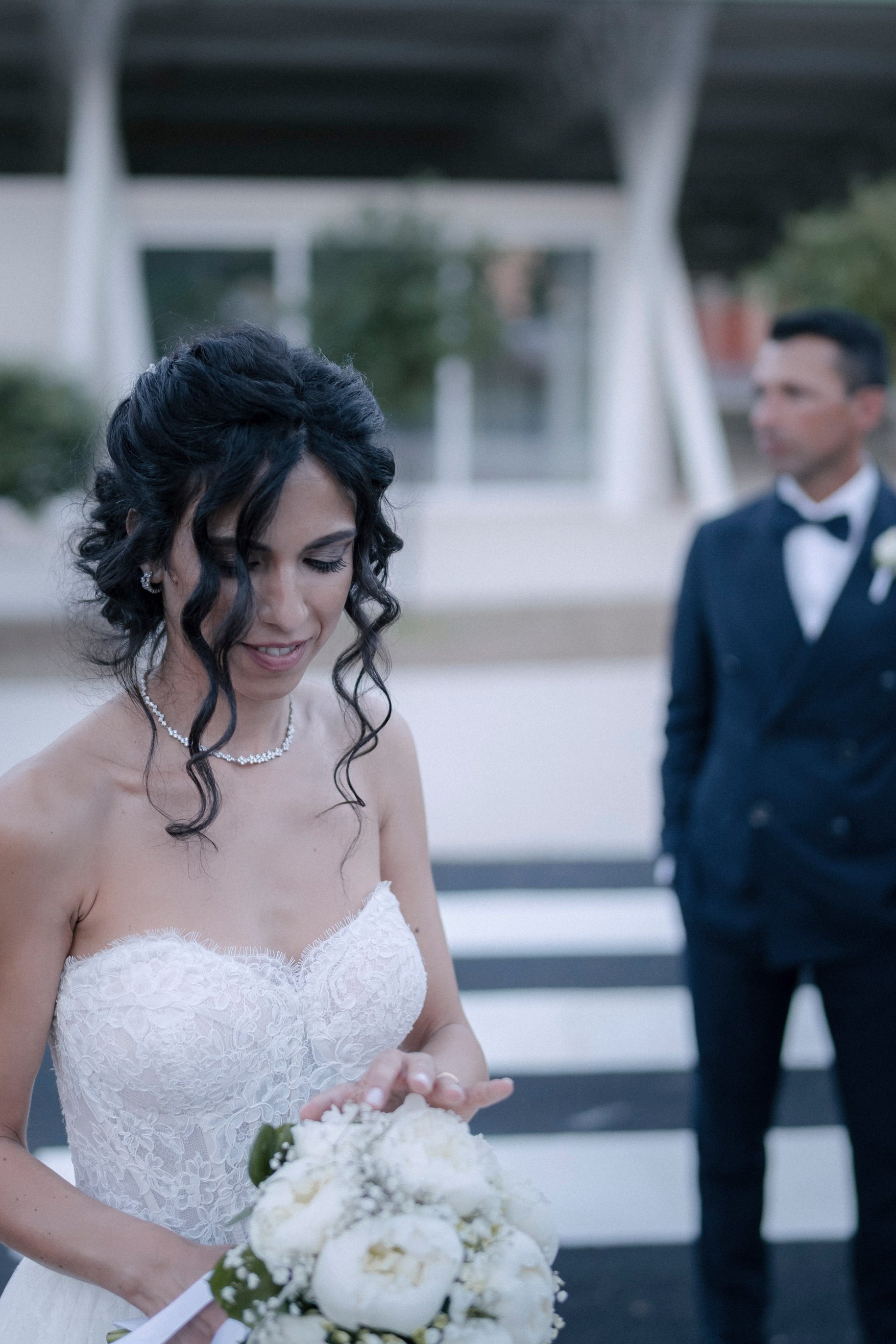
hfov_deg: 27.5
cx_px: 473
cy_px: 739
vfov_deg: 40.3
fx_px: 1829
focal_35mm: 49
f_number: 1.2
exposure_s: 1/800
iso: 400
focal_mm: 35
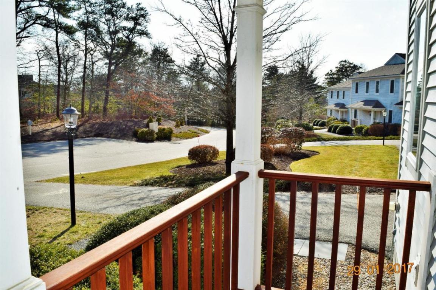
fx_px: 327
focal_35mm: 27
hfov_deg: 67.4
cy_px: 145
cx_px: 218
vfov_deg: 47.9
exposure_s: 1/200
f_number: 13
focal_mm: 18
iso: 100
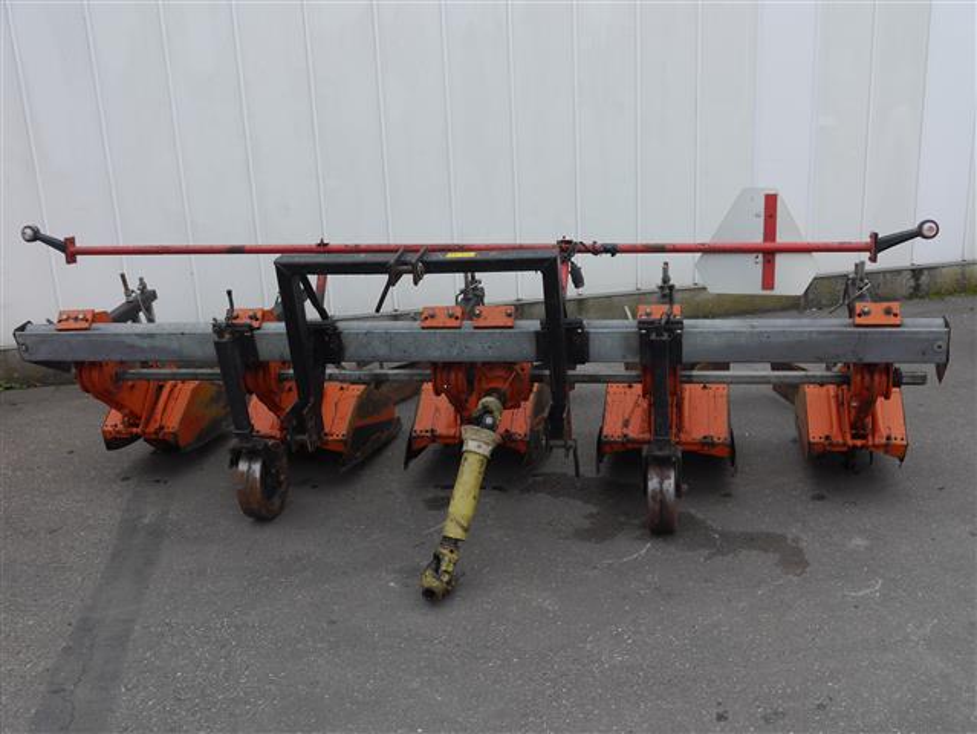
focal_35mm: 38
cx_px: 488
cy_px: 367
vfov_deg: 37.8
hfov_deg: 49.0
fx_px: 1073
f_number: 5.6
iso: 160
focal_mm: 19
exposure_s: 1/200
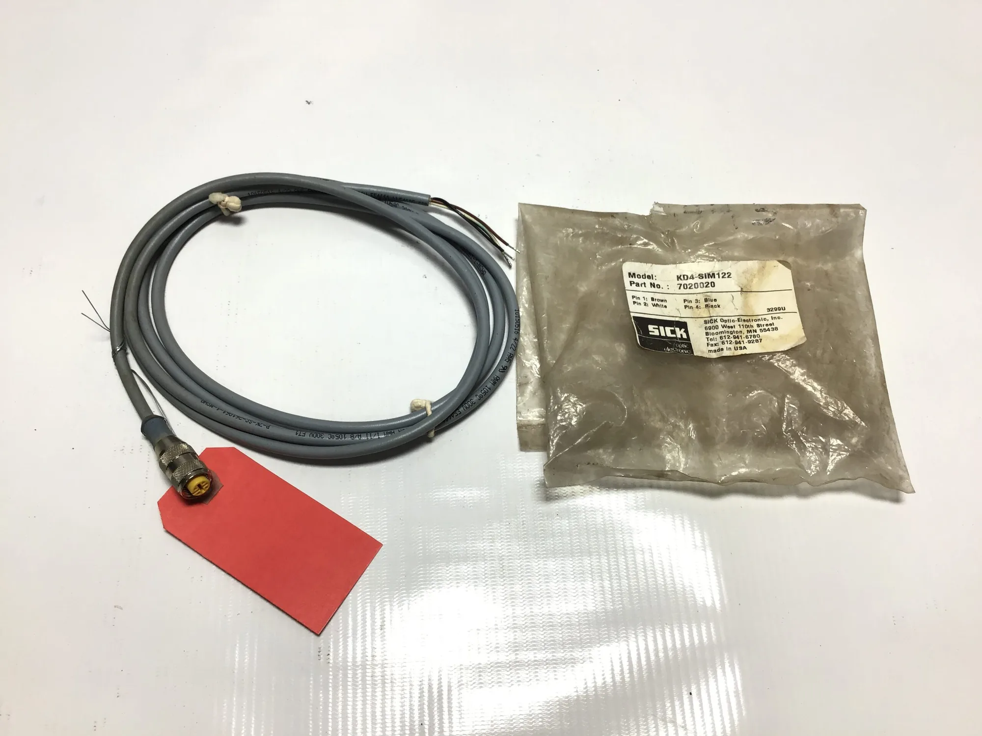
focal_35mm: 31
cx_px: 491
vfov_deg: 45.4
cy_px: 368
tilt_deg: -66.7
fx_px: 879
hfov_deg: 58.4
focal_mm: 3.3
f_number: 2.4
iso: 25
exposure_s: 1/178
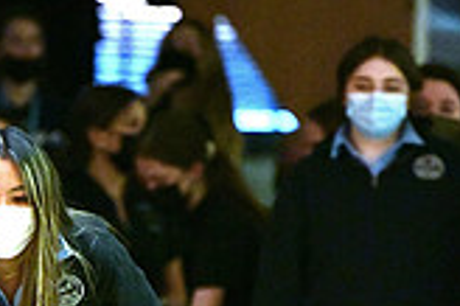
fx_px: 7021
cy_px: 337
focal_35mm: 550
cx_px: 45
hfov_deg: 3.8
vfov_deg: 2.5
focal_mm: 200
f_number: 2.8
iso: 25600
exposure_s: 1/1000
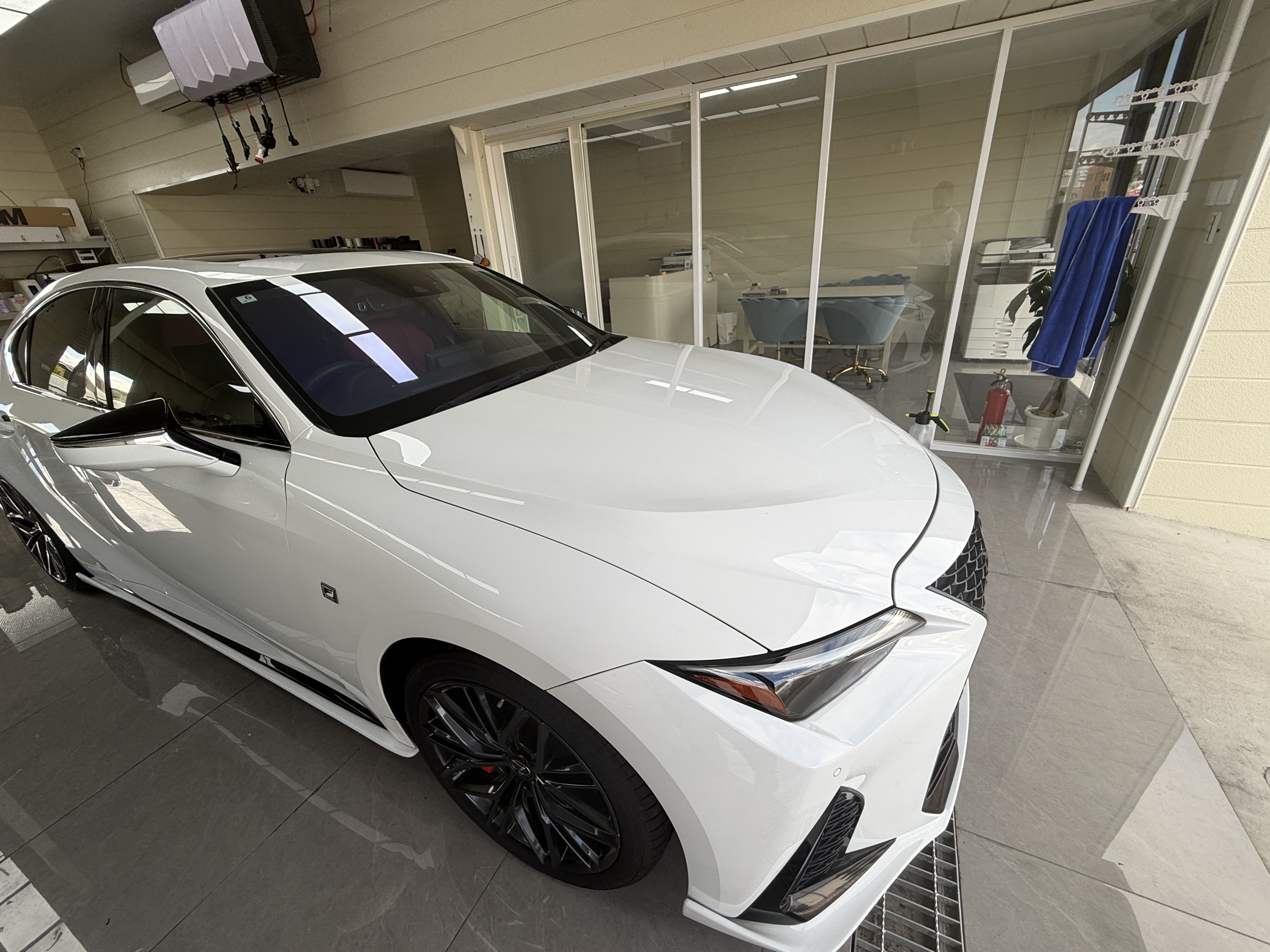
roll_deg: +4.7
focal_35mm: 14
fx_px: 514
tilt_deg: -24.3
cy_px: 476
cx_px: 635
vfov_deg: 85.7
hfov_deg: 102.1
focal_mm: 2.22
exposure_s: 1/351
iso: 50
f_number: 2.2
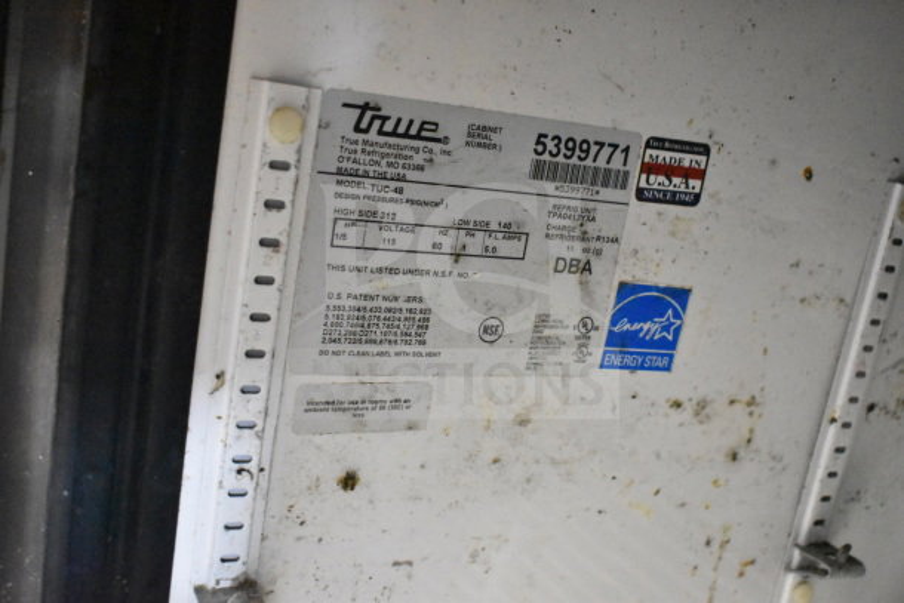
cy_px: 302
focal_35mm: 39
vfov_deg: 34.2
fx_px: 980
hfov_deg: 49.5
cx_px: 452
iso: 14400
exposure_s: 1/40
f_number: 4
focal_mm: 26
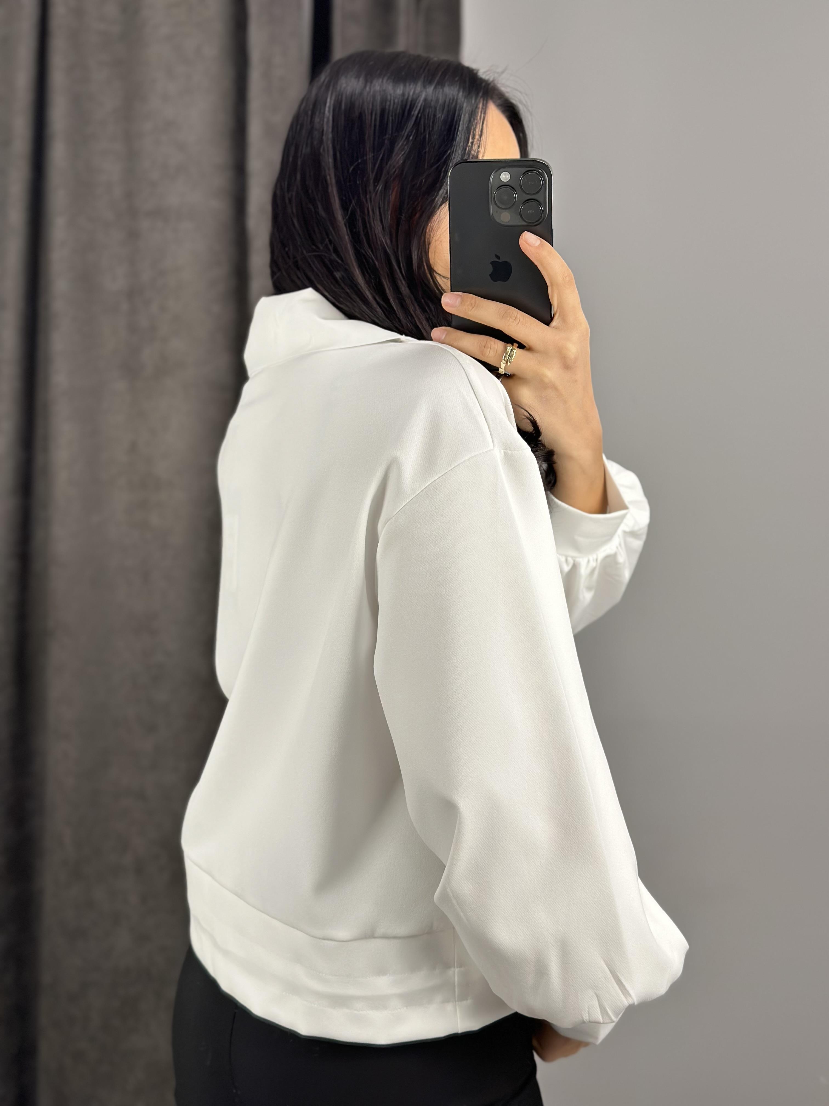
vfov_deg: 39.7
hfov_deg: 30.3
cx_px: 414
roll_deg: -1.0
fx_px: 1533
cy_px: 553
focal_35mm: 48
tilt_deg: -23.6
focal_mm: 6.86
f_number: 1.78
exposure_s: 1/100
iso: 100
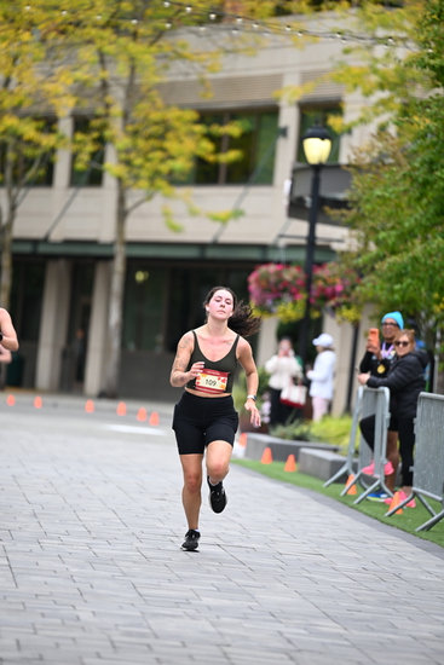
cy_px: 332
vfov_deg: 10.3
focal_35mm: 200
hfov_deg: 6.9
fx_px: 3697
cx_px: 222
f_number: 2.8
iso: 640
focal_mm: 200
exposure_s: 1/2000
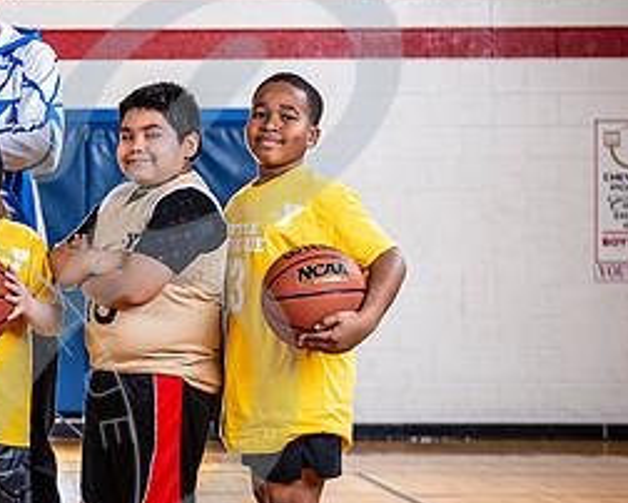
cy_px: 199
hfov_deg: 17.1
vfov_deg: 14.1
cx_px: -56
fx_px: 2027
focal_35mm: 109
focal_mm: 38
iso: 200
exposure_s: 1/200
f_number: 5.6
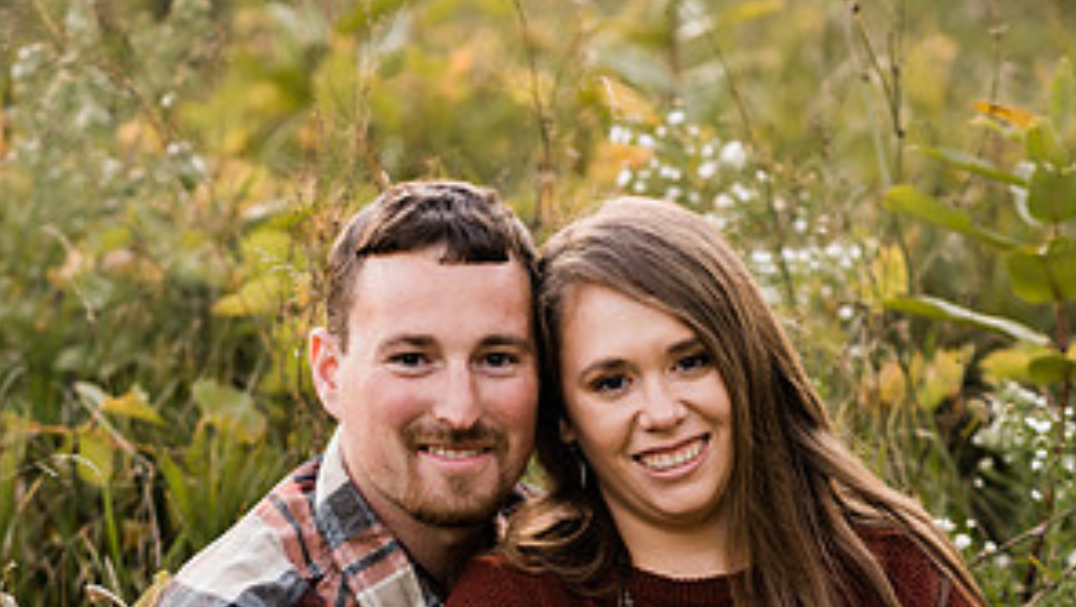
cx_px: 540
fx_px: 3854
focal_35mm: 135
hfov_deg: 15.9
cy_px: 705
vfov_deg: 8.9
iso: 500
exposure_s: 1/200
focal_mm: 85
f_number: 2.5
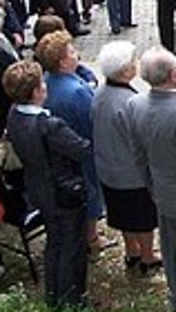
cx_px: 417
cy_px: 67
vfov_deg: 20.0
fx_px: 877
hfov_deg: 10.1
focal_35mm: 106
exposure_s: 1/60
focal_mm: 5.6
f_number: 2.7
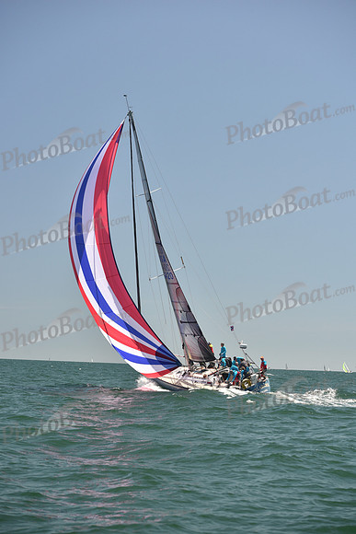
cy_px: 267
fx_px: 1038
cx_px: 178
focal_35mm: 70
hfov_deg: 19.5
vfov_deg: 28.8
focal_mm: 70
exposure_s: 1/800
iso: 250
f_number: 4.5
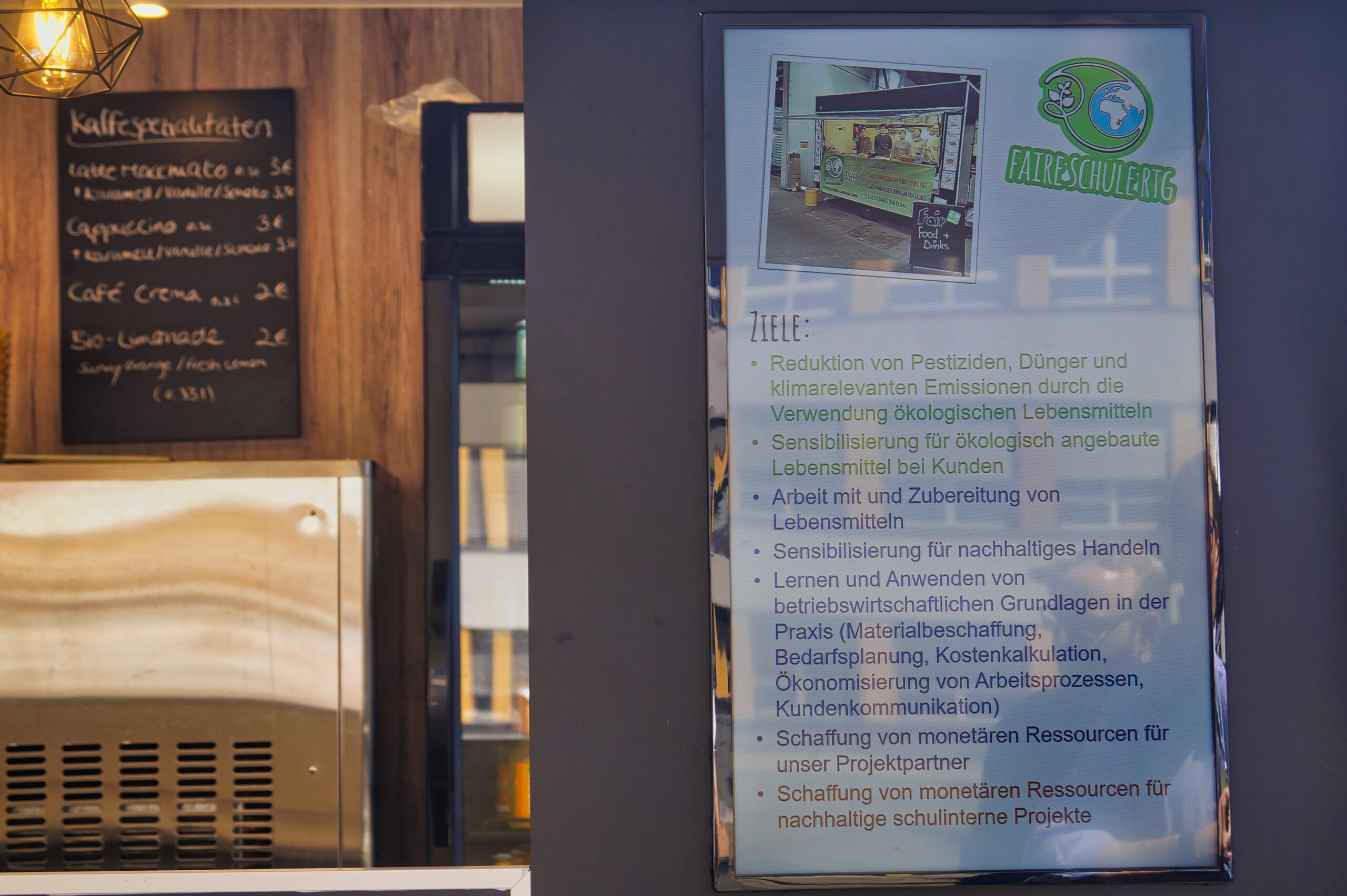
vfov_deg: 25.7
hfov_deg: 37.9
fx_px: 1963
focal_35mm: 52
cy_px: 448
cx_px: 674
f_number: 6.3
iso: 100
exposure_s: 1/80
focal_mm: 35
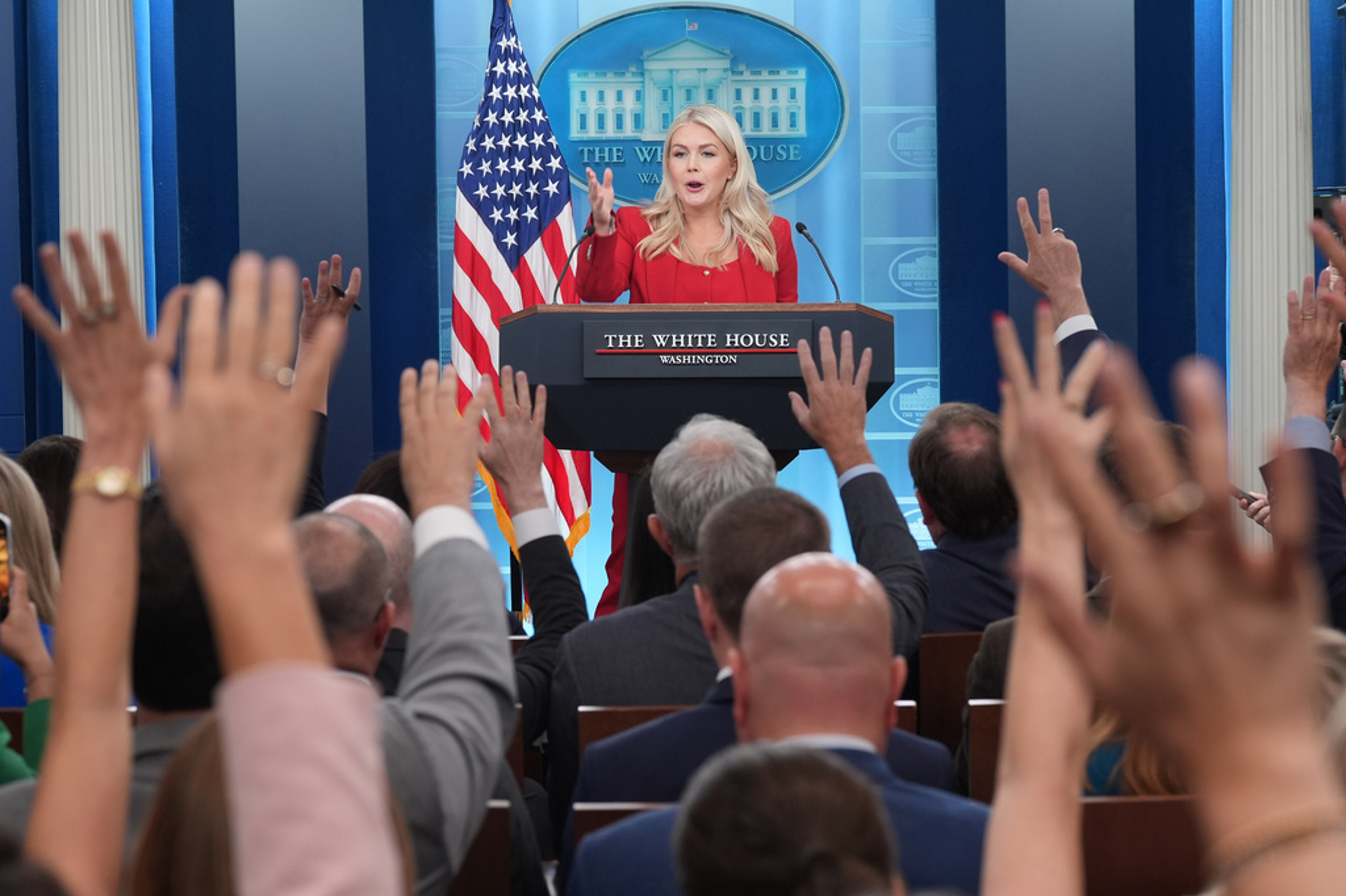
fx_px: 3438
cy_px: 448
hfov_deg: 22.1
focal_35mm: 92
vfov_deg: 14.9
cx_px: 673
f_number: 6.3
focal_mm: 92
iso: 1600
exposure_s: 1/125
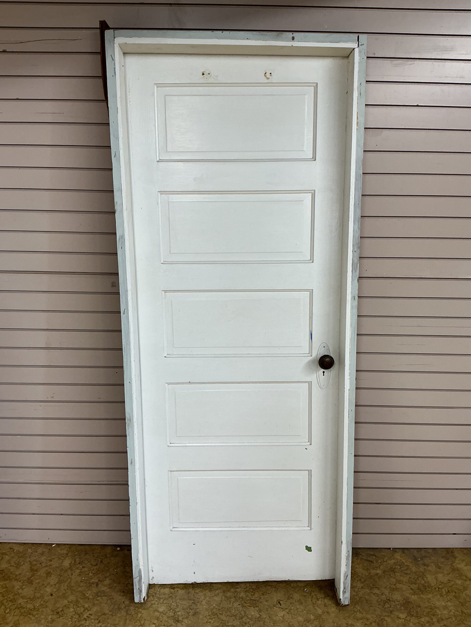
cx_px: 236
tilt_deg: -16.3
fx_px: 526
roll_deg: -0.9
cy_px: 314
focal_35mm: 29
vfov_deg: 61.7
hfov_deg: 48.2
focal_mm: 3
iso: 64
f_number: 1.8
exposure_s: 1/60
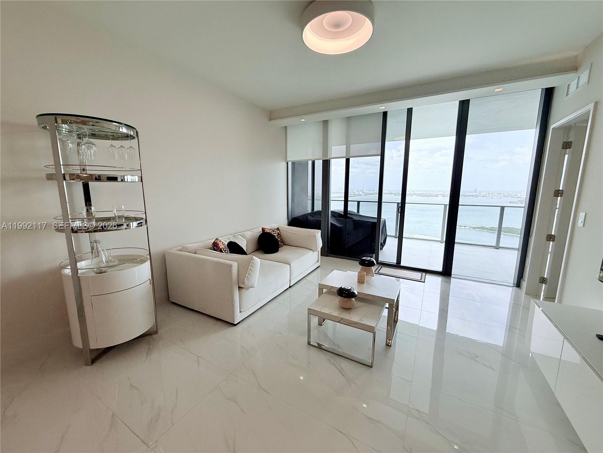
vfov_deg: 85.7
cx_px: 302
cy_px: 226
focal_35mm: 14
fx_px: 244
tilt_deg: -8.2
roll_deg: -0.6
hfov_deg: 102.1
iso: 50
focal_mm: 2.22
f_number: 2.2
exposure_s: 1/518
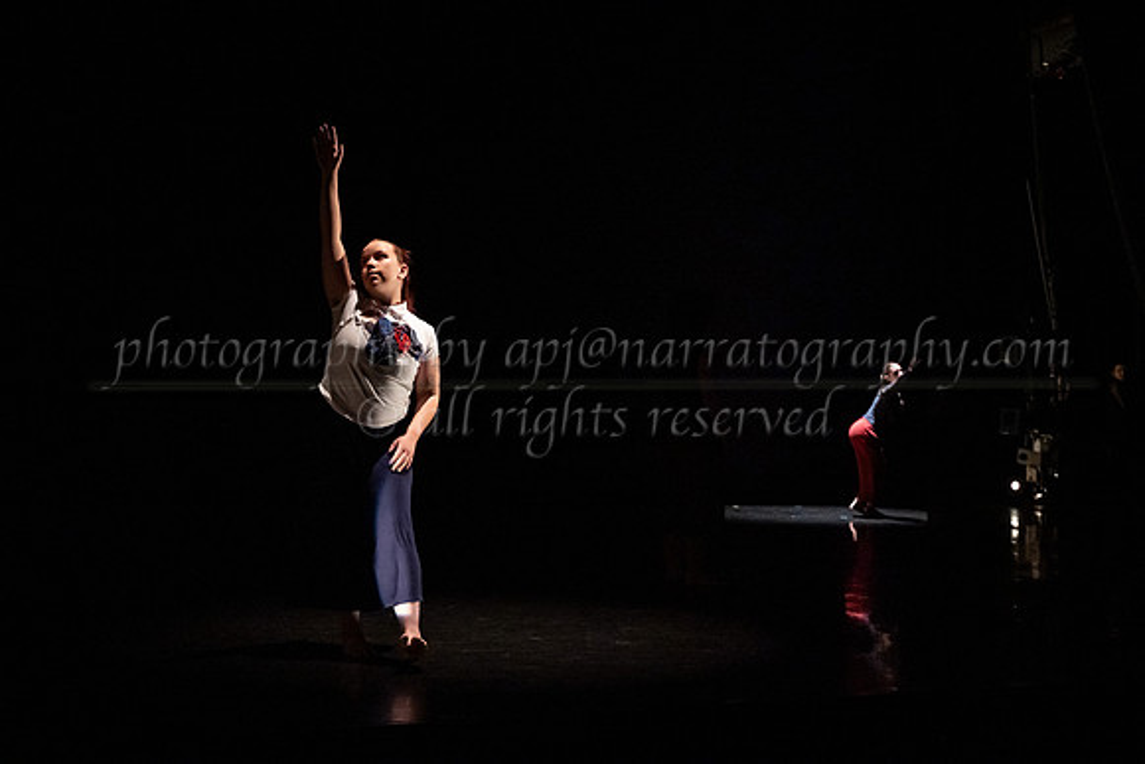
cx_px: 572
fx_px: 1559
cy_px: 382
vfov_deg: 27.5
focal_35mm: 49
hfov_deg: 40.3
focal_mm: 49
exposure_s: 1/250
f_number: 4
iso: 4000
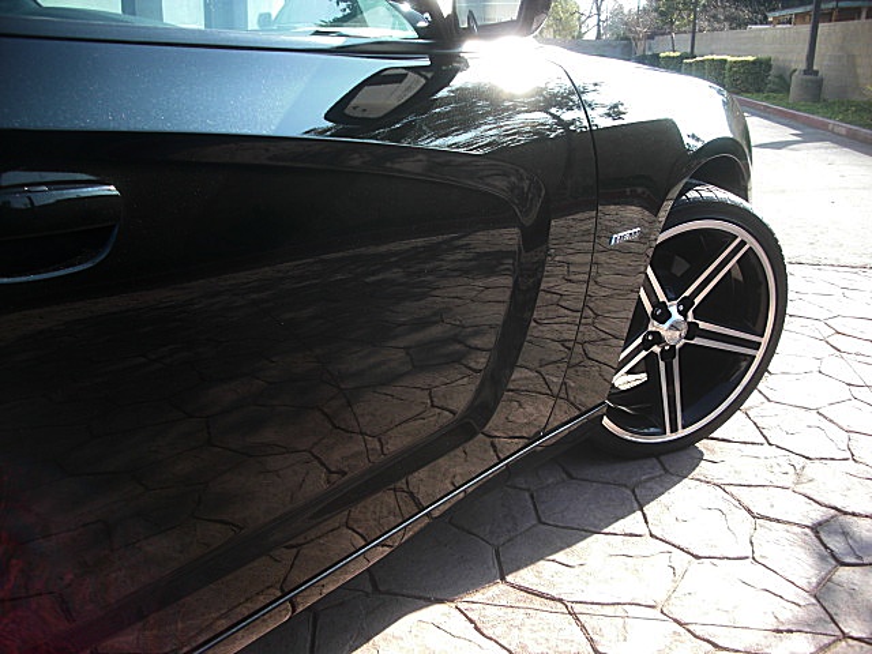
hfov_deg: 51.4
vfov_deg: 39.7
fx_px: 907
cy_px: 327
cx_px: 436
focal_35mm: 36
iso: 50
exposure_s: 1/200
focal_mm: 6.3
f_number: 2.8
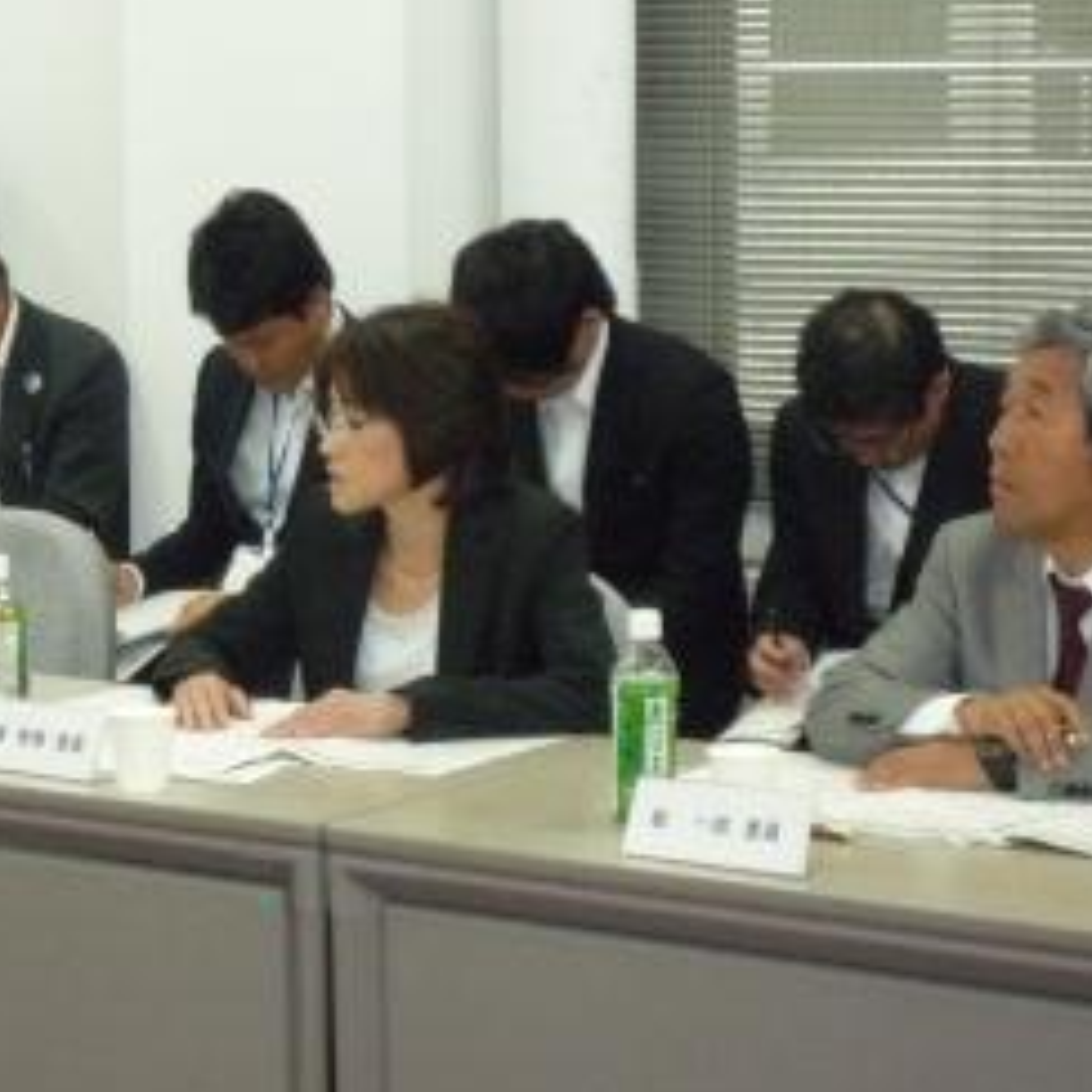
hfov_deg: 13.3
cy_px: 501
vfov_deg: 13.4
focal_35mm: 130
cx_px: 116
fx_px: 4640
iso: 800
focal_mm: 14.1
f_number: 5.2
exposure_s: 1/50
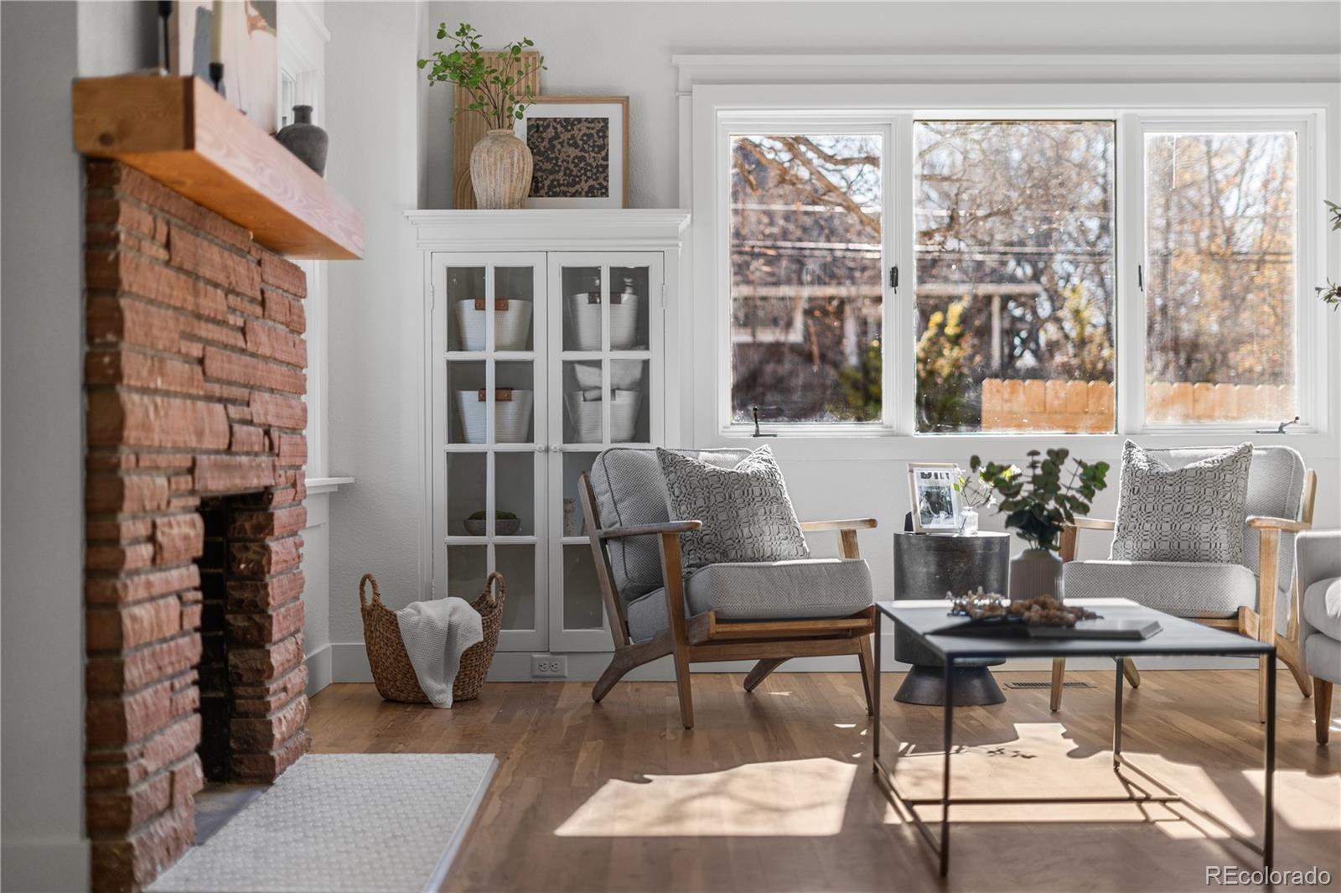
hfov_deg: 39.6
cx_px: 670
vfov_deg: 27.0
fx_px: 1861
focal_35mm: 50
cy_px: 446
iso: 100
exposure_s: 1/500
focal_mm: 50
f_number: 1.8
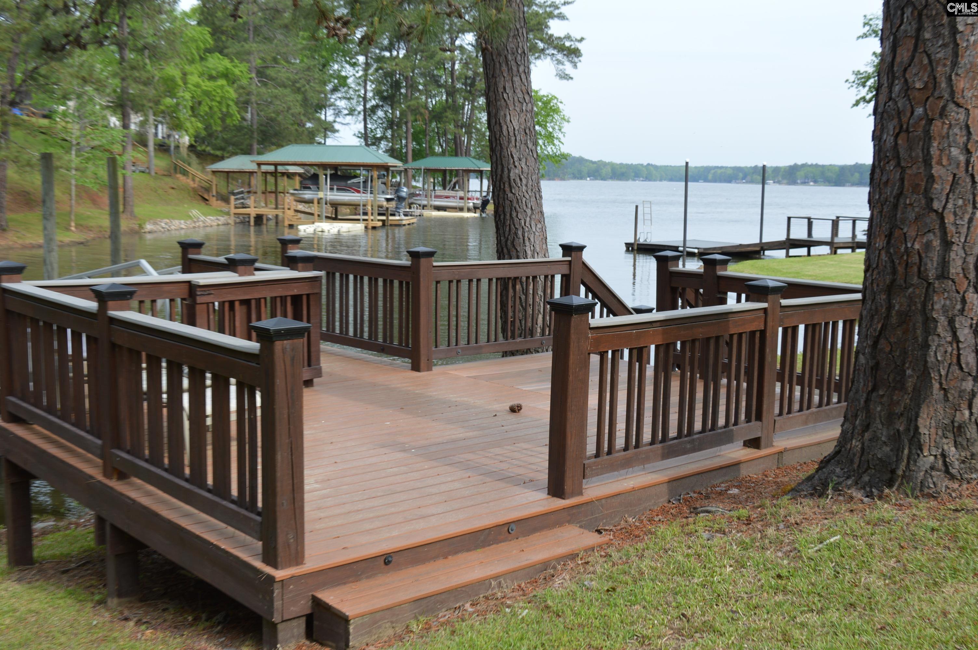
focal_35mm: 42
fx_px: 1140
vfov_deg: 31.8
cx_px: 489
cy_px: 325
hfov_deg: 46.4
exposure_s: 1/160
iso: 100
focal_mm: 28
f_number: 6.3
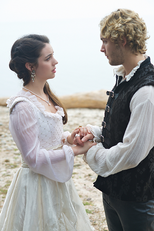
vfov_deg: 23.9
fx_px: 545
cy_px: 116
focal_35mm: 85
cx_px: 77
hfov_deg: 16.1
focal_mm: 85
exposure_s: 1/320
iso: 200
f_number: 4
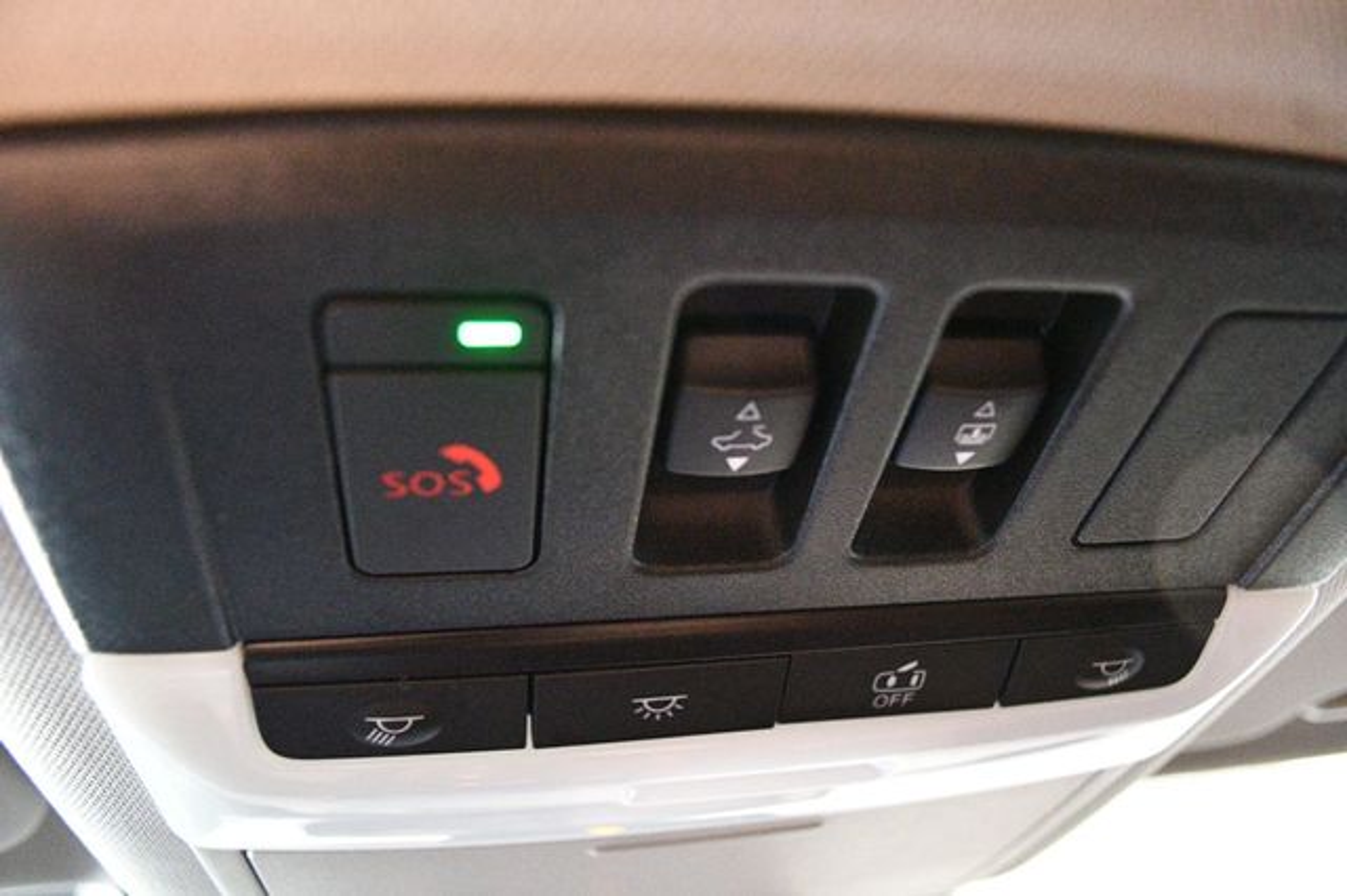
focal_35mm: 27
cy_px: 448
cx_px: 674
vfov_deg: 47.9
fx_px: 1010
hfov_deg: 67.4
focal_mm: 18
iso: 12800
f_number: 3.5
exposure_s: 1/40
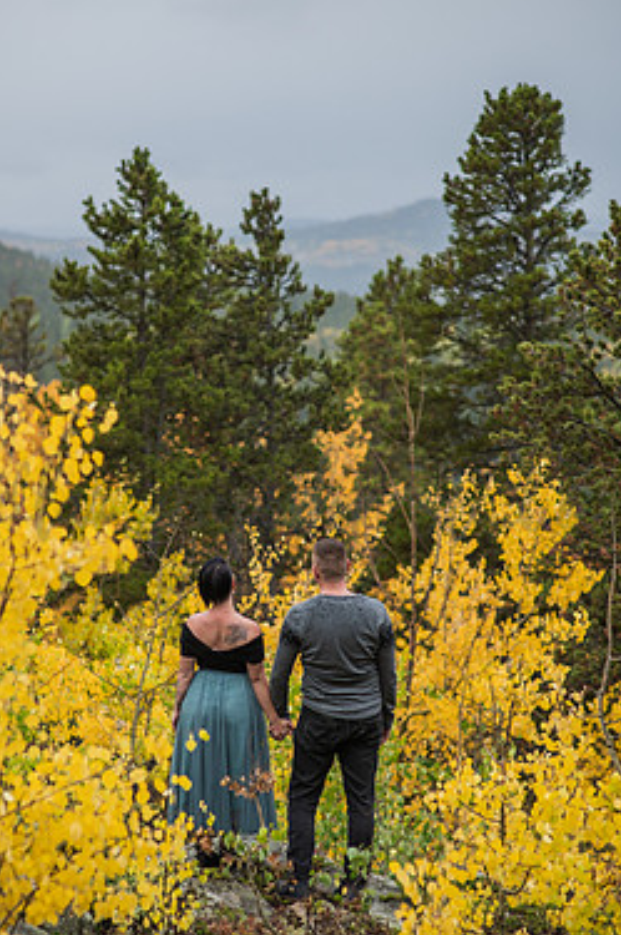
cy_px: 501
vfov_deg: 20.0
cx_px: 266
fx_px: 2646
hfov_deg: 13.4
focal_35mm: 102
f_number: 2.2
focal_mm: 85
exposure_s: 1/320
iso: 320
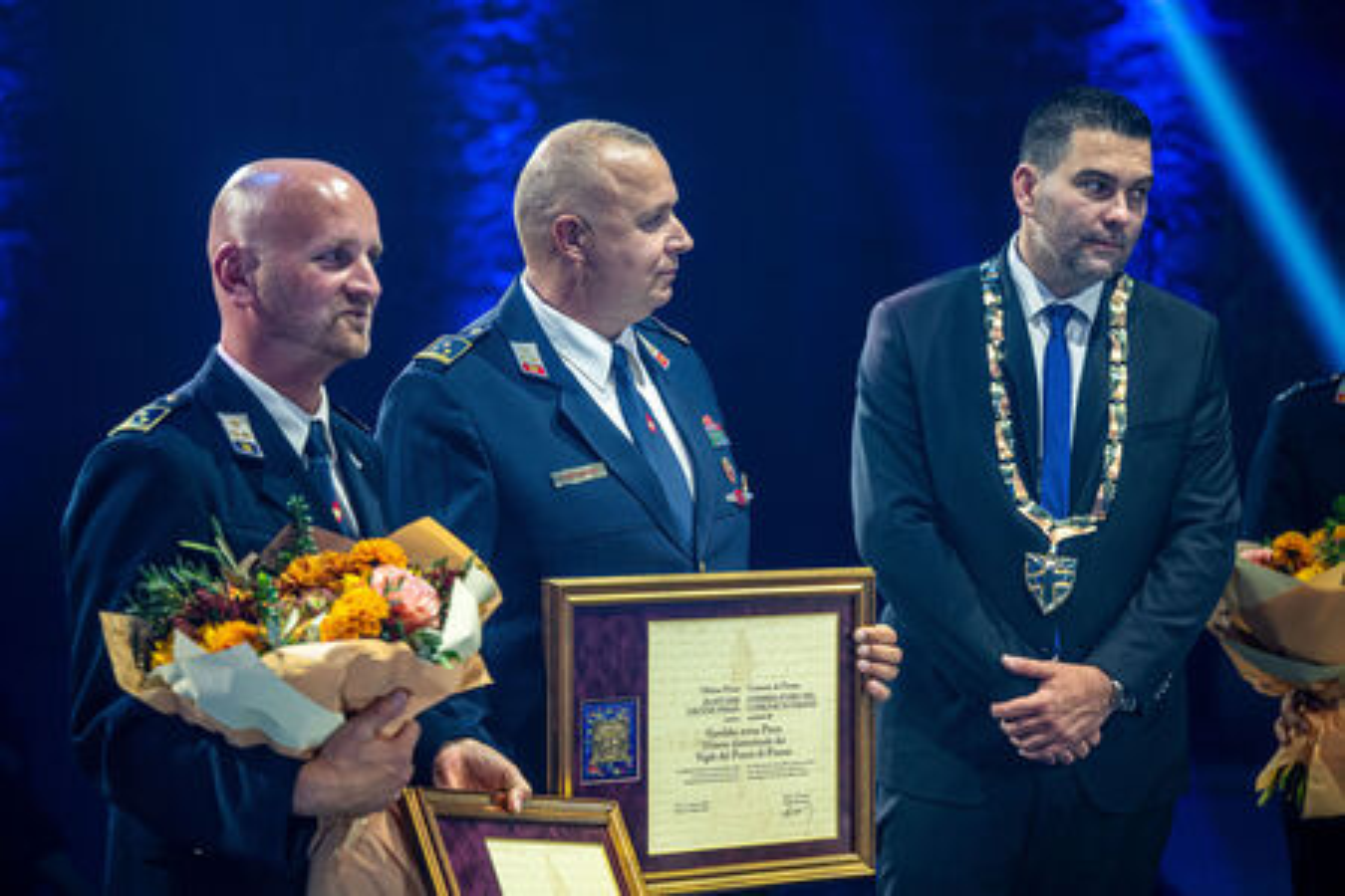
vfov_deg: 15.6
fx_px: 3276
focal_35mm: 88
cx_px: 617
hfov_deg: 23.2
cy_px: 411
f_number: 2.8
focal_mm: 81
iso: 560
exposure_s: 1/250
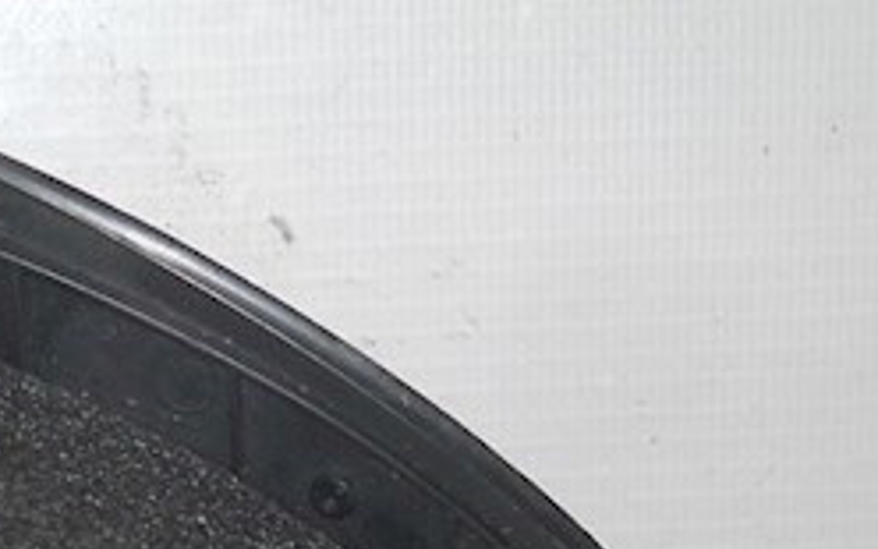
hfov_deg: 18.4
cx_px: 117
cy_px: 793
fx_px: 2680
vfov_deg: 11.3
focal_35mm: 112
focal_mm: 6.72
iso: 80
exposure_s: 1/30
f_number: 5.5
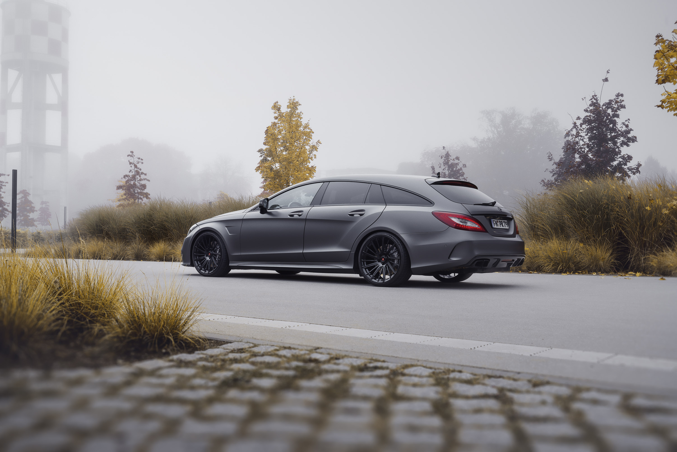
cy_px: 226
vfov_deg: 35.9
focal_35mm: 37
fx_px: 696
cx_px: 338
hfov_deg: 51.9
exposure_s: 1.6
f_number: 13
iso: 50
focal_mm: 37
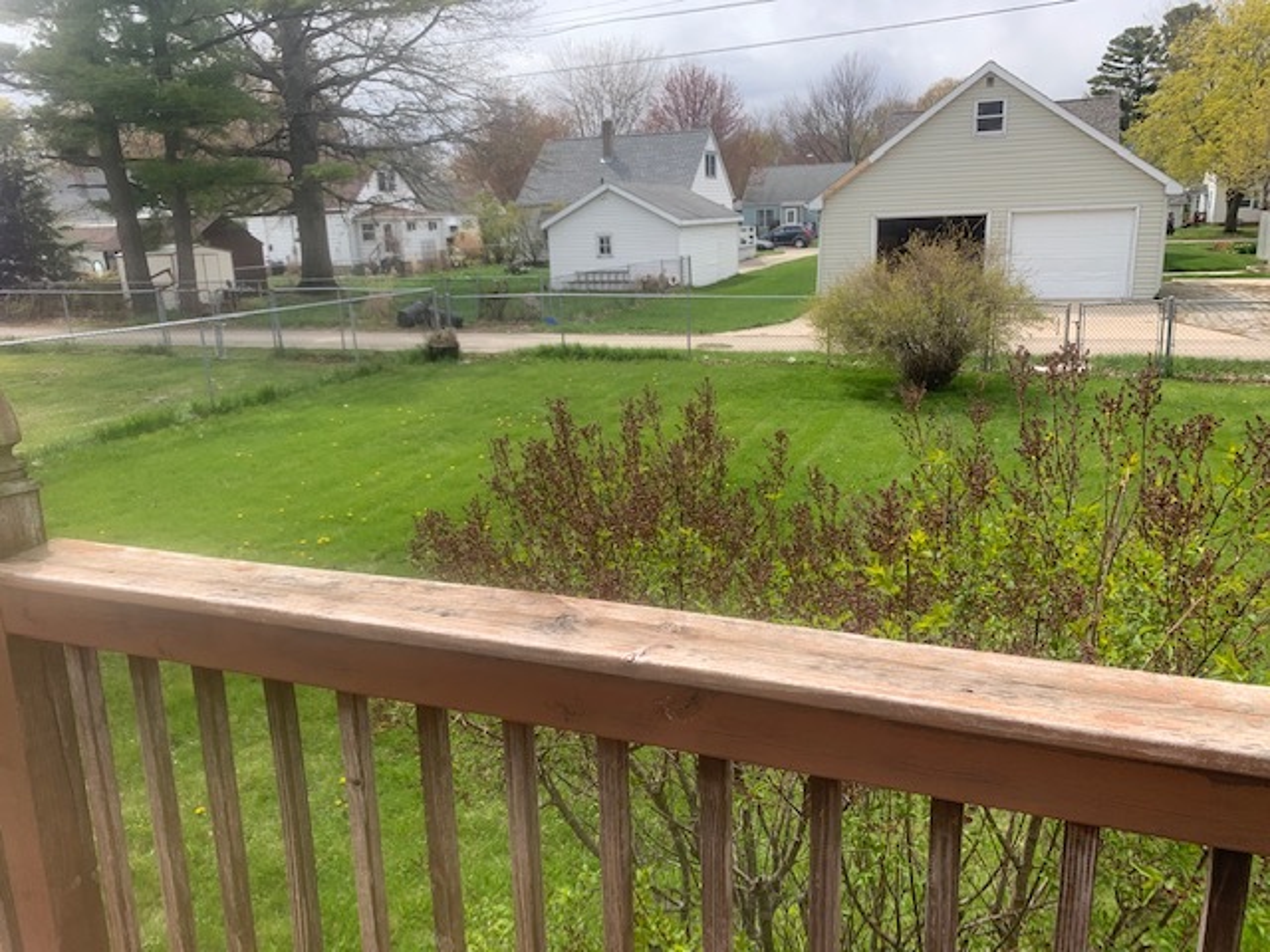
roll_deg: +2.3
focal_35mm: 26
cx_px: 635
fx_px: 954
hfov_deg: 67.3
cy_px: 476
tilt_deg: -15.6
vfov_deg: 53.1
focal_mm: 4.25
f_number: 1.8
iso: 25
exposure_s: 1/1368
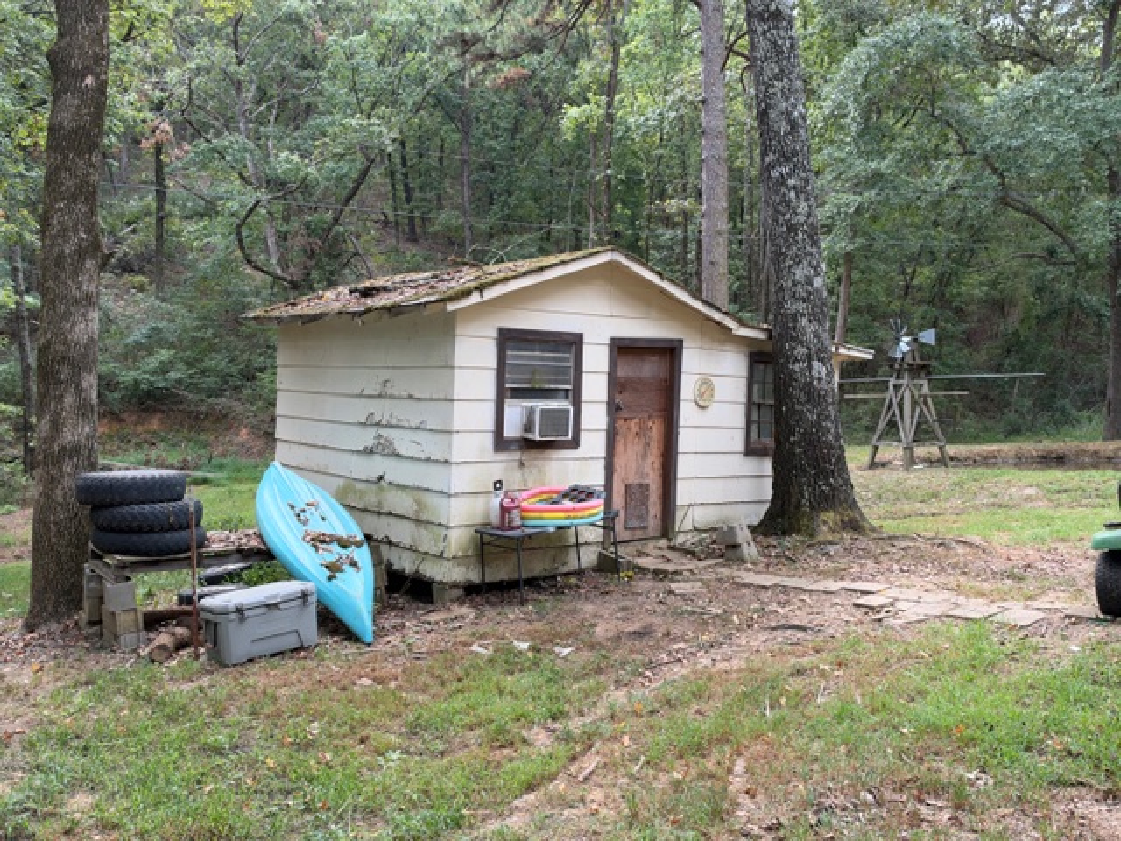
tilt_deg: -3.2
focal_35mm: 30
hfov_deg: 60.0
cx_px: 560
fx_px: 972
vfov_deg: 46.8
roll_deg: -0.6
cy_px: 420
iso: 64
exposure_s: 1/432
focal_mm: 6.93
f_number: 1.8
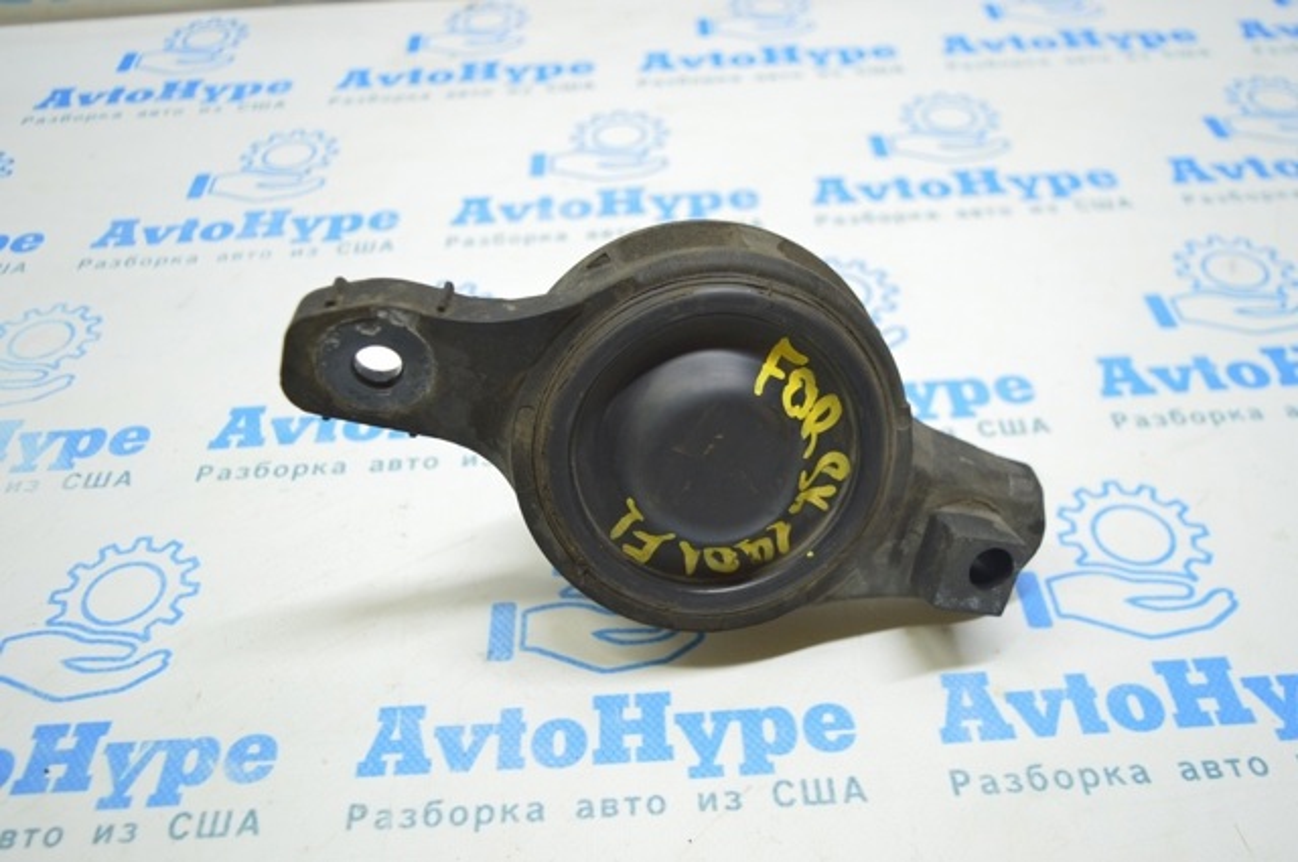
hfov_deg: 57.3
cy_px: 431
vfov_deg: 39.9
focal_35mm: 33
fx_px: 1188
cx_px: 649
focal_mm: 22
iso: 400
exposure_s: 1/40
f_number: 3.8
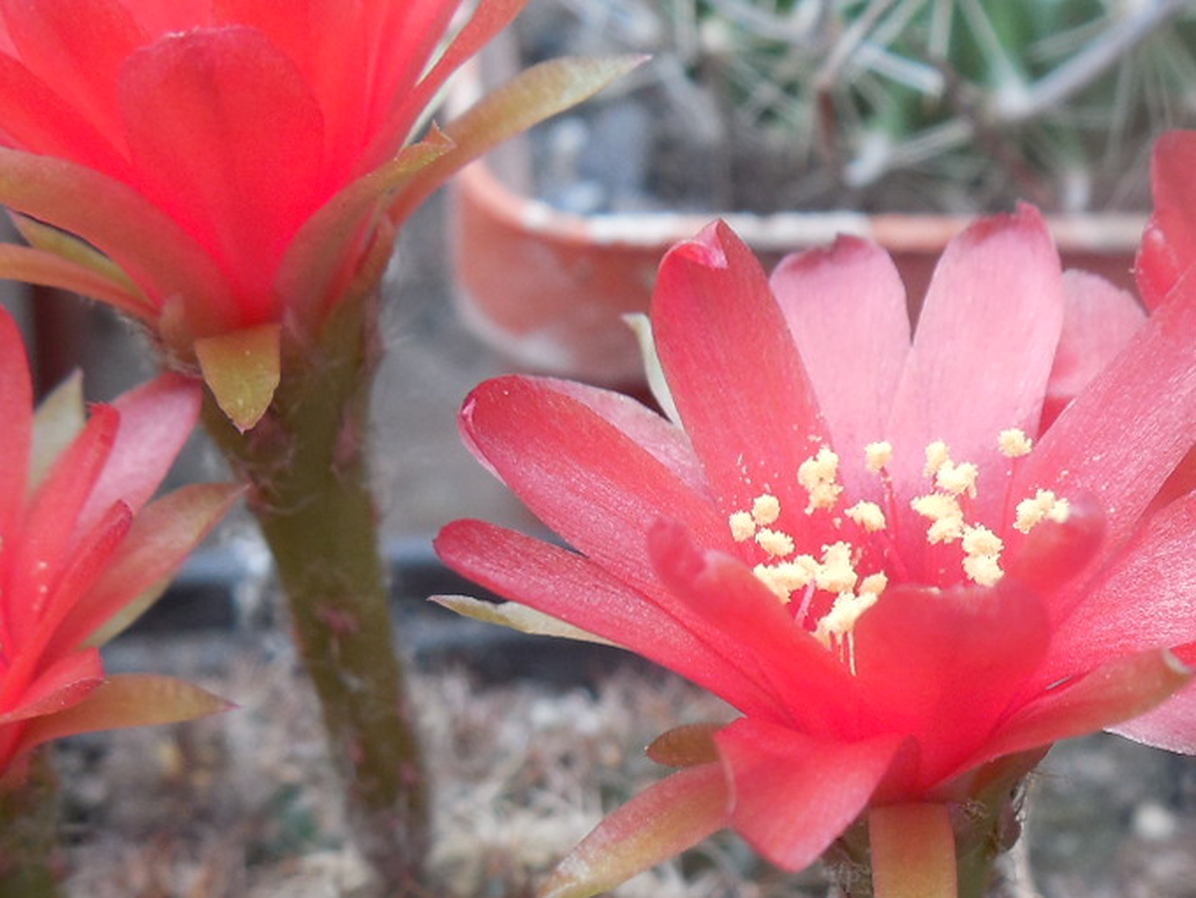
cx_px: 787
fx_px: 2524
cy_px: 747
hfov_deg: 26.5
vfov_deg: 19.9
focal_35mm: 73
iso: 125
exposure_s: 1/40
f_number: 3.6
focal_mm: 5.6
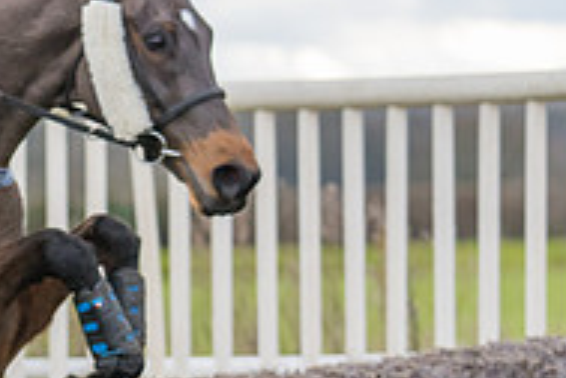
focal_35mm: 487
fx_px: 7656
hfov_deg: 4.2
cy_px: 364
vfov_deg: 2.8
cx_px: -455
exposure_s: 1/1000
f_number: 2.8
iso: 800
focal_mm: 109
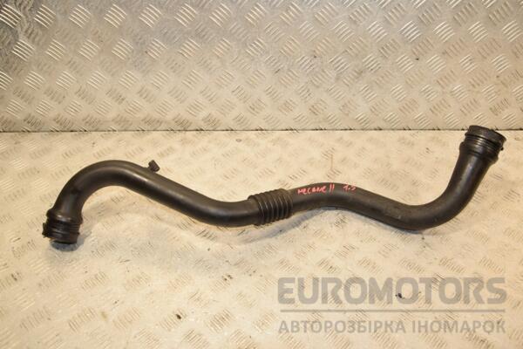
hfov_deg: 57.2
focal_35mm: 33
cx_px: 262
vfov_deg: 40.0
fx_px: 479
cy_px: 174
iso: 800
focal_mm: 22
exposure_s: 1/200
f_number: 7.1
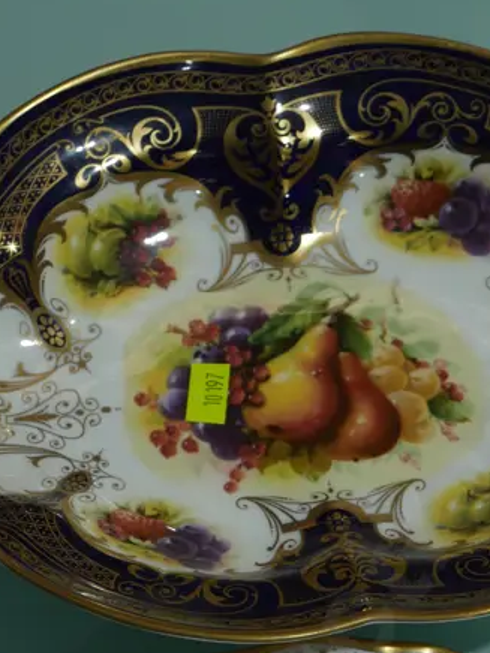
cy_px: 675
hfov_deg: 13.7
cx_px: 320
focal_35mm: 108
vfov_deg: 17.7
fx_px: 2038
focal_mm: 23
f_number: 5.1
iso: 200
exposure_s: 1/125
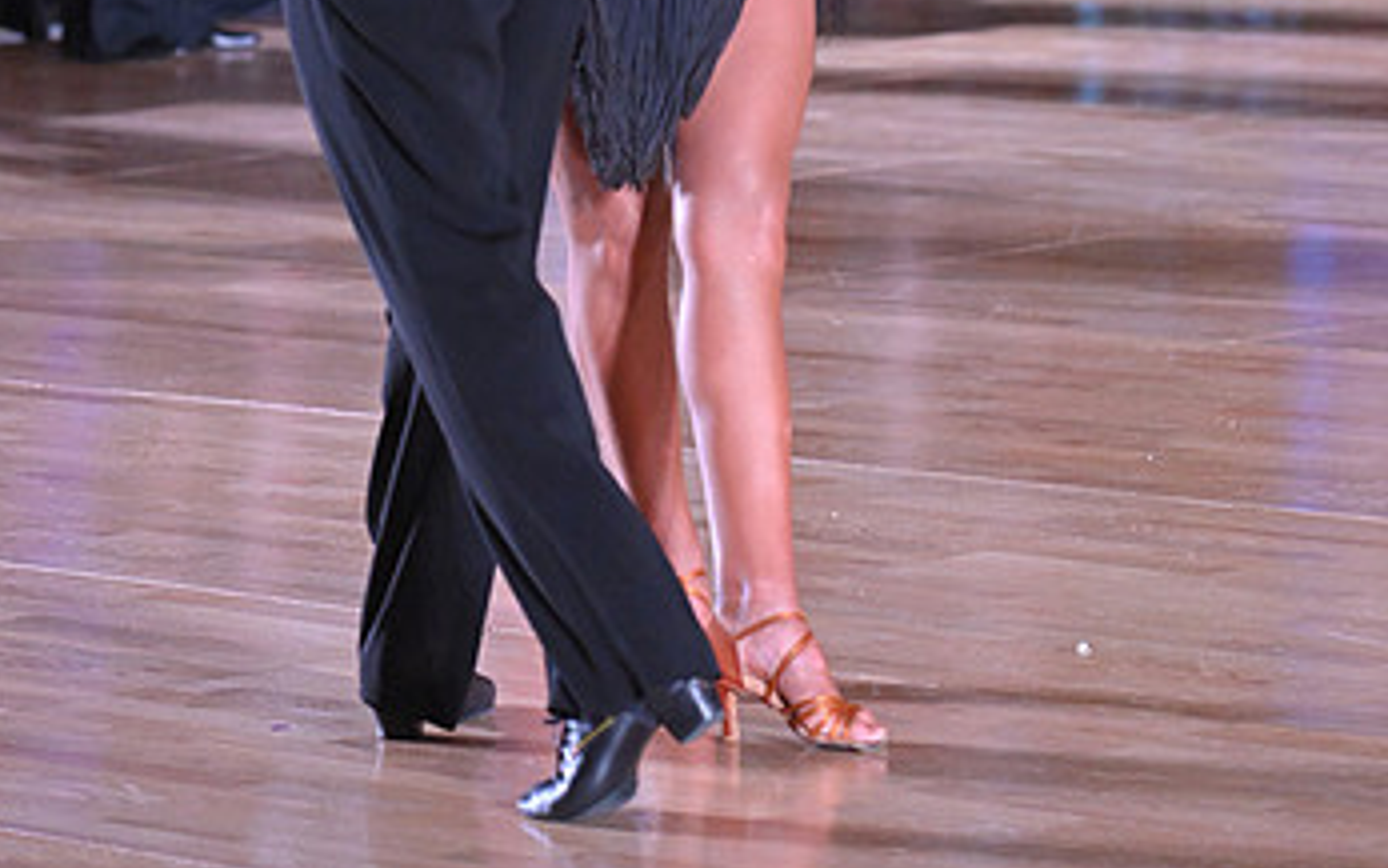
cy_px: -152
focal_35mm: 230
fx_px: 8702
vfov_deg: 5.7
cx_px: 694
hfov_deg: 9.1
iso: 5000
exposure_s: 1/400
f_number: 4.5
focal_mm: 135
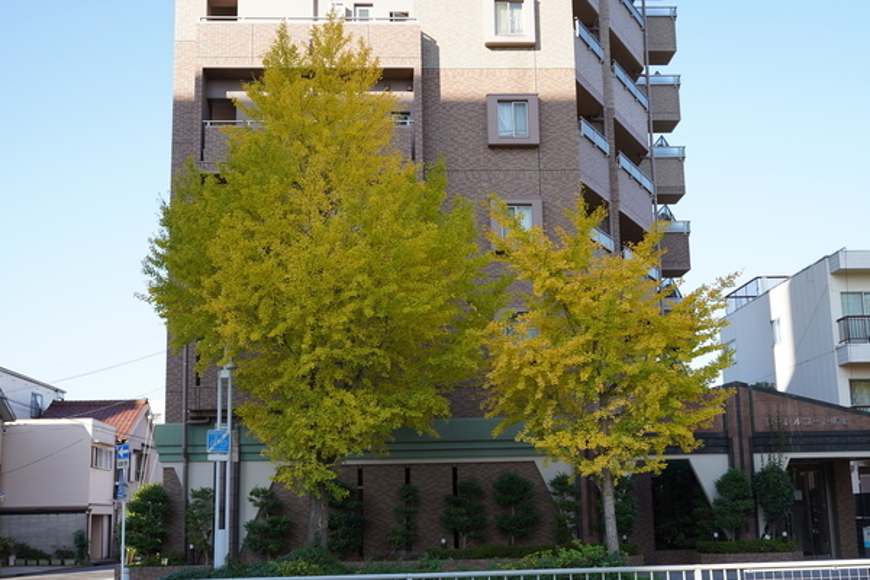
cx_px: 435
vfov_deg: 29.2
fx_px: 1112
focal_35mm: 46
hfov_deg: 42.7
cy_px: 290
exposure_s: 1/100
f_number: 8
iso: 100
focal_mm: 46
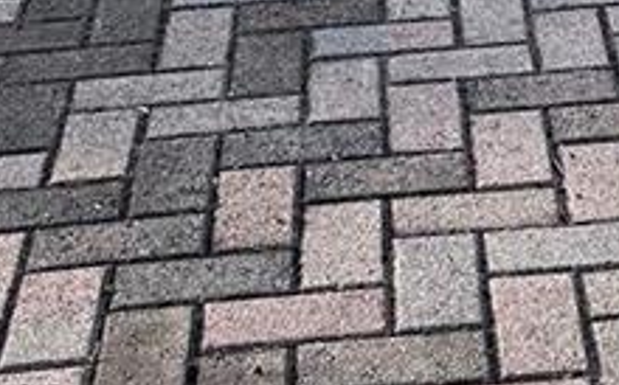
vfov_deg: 8.4
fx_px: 2343
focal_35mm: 139
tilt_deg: +0.7
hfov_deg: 14.9
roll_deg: +2.0
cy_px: -615
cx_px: 574
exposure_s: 1/1433
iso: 80
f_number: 1.78
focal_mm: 6.86
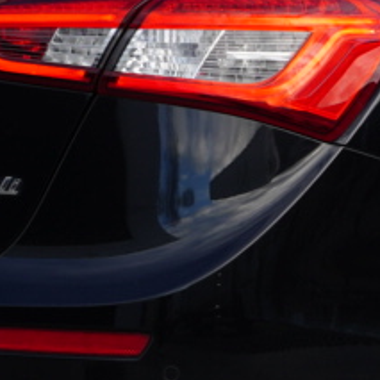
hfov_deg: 5.3
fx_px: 4086
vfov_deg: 5.3
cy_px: 196
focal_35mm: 329
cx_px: 380
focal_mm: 51
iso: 100
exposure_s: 1/160
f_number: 6.3
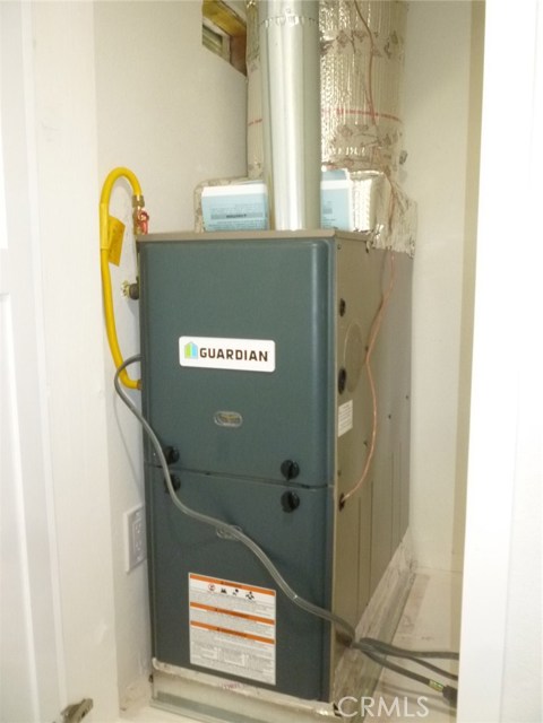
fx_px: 607
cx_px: 272
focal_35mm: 29
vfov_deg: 61.7
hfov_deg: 48.2
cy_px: 362
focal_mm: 5.2
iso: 400
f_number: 3.3
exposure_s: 1/30
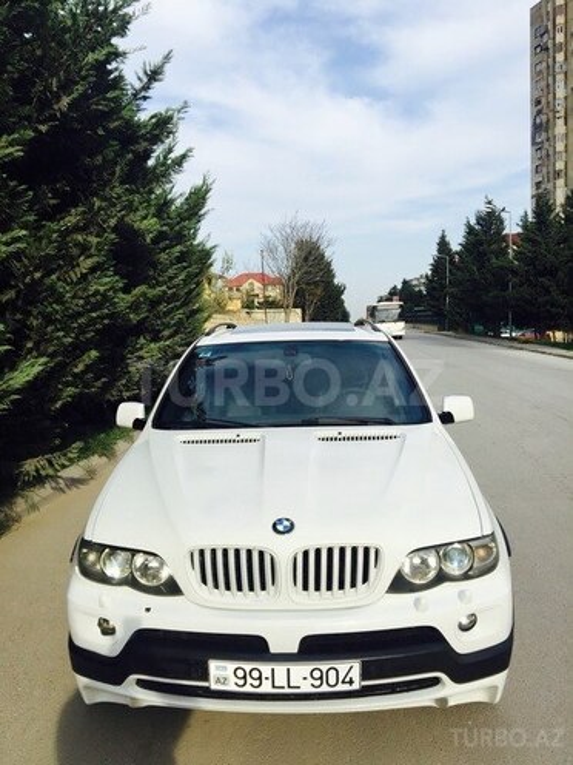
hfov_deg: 48.2
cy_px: 382
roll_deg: +1.7
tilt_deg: -5.3
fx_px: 640
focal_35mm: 29
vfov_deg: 61.7
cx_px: 286
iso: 32
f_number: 2.2
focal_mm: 4.15
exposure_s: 1/1721
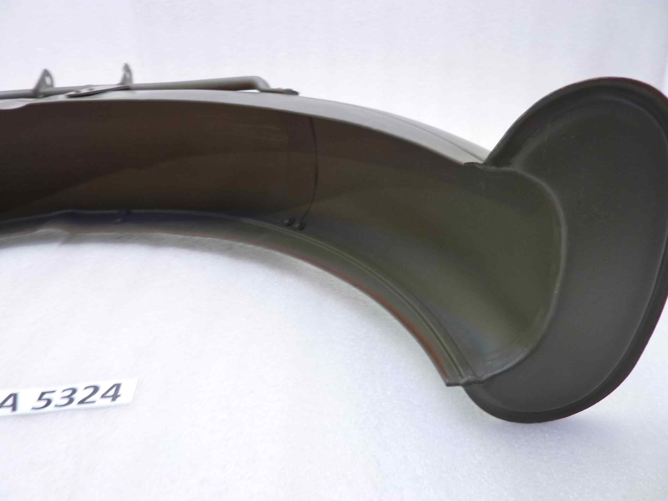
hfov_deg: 69.4
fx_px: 482
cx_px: 334
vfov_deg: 54.9
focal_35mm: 25
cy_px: 250
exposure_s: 1/8
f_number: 3.3
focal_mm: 4.1
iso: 125
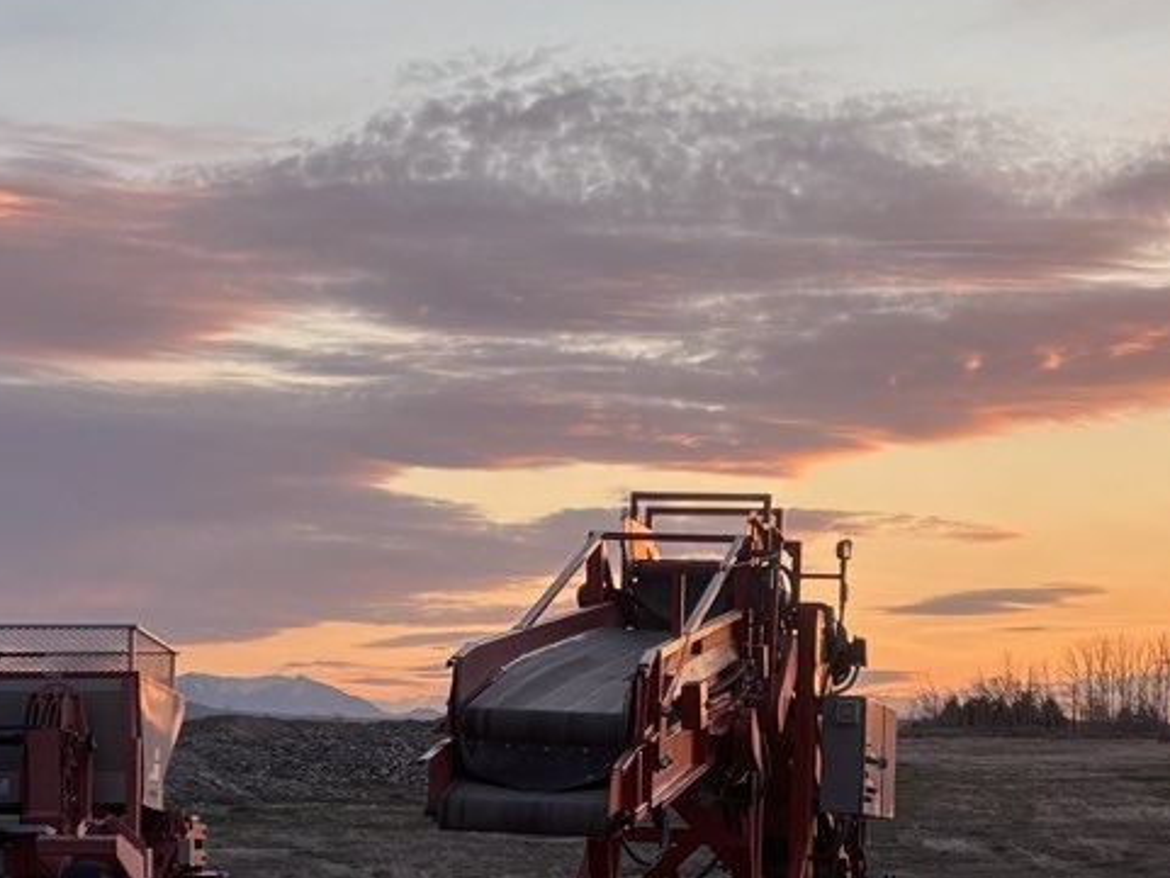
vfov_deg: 13.6
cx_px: 564
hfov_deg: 18.2
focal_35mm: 108
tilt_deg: -0.1
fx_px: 3651
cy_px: 739
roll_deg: +0.7
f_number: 1.6
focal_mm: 5.96
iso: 40
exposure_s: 1/246
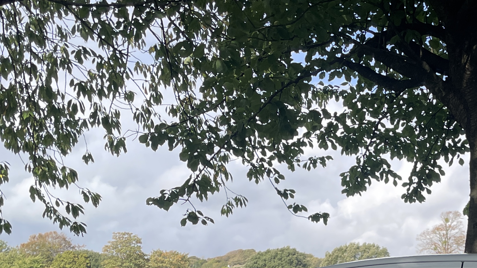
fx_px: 873
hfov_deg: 29.6
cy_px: 400
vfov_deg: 16.0
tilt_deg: -2.6
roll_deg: +0.1
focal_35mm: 69
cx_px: 403
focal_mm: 4.2
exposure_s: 1/1147
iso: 32
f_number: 1.6
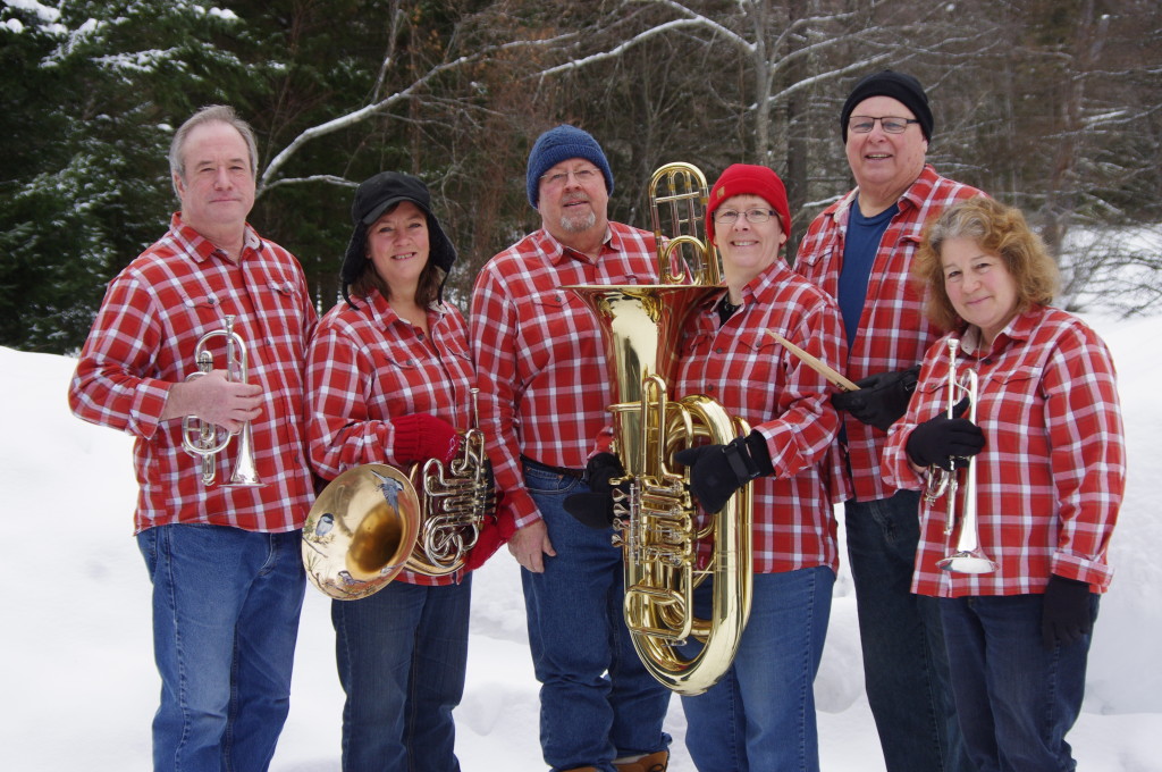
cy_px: 386
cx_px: 581
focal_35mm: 75
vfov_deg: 18.1
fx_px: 2418
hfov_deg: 27.0
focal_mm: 50
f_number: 7.1
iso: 400
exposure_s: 1/320
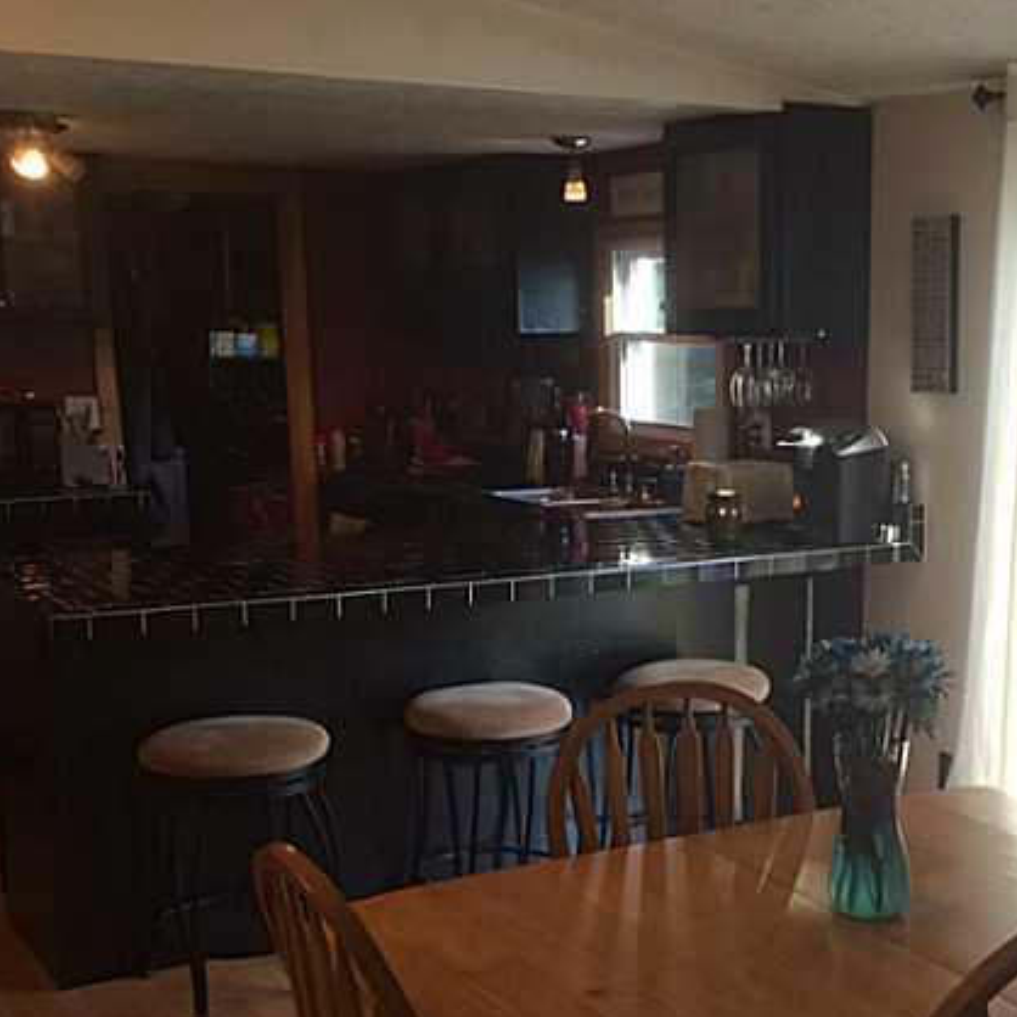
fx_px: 1629
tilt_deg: -10.0
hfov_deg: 34.4
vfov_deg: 34.4
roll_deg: +1.1
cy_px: 669
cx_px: 676
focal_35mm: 49
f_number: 2.2
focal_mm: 4.15
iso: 40
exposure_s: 1/40
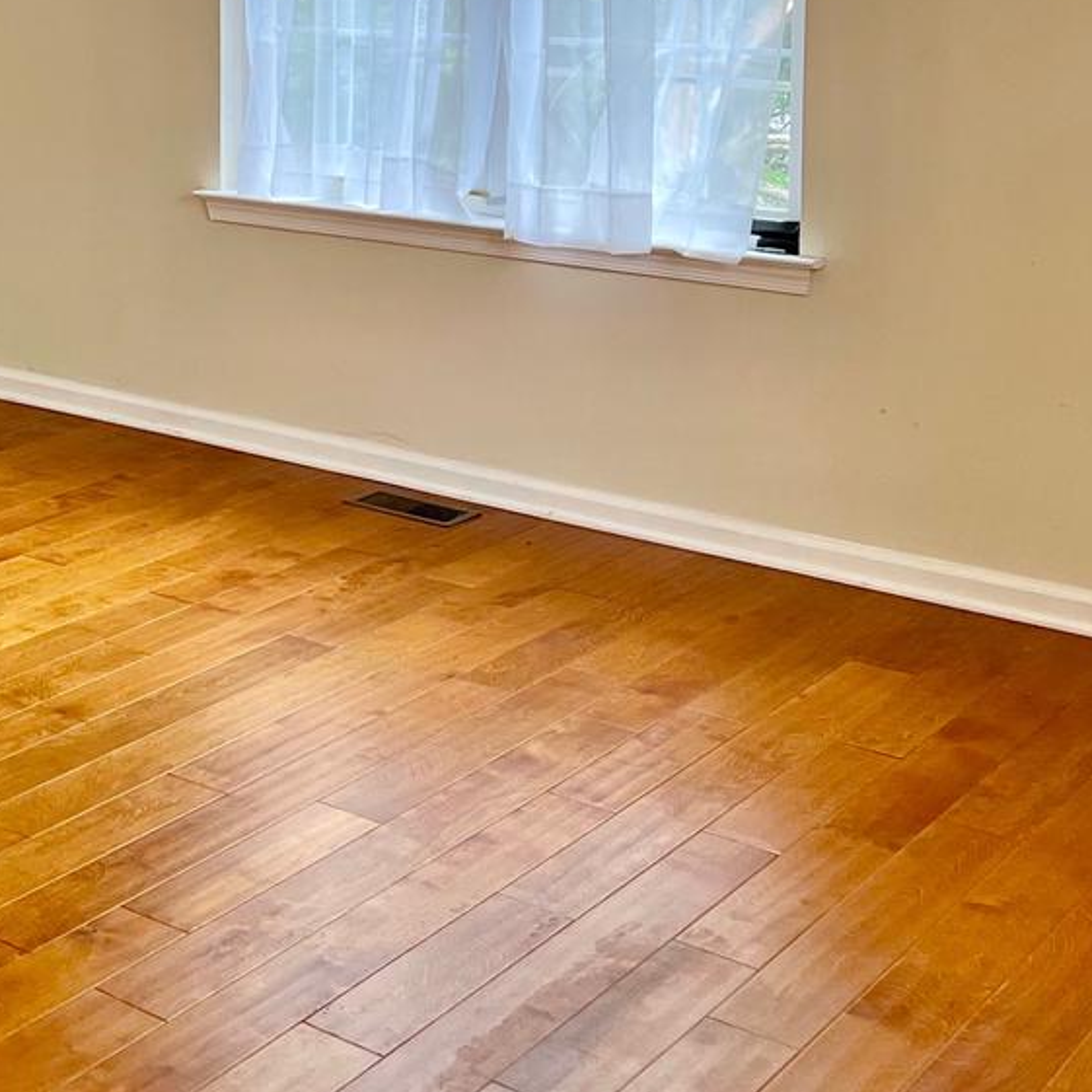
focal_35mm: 59
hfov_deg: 28.0
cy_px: 56
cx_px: 113
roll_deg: -0.7
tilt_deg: -4.4
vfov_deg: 27.7
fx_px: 2106
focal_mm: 5.1
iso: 80
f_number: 1.6
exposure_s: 1/120
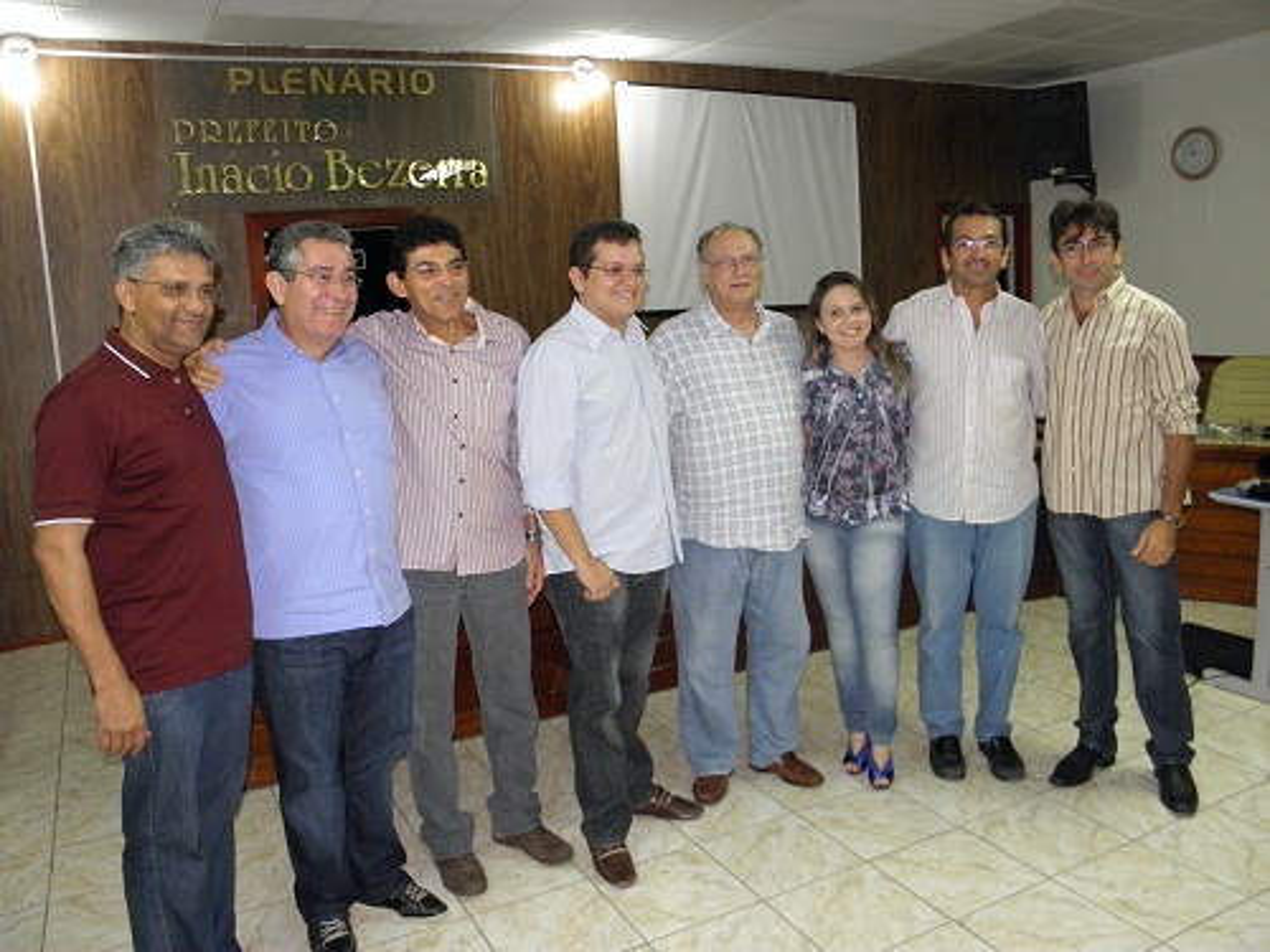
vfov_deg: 49.7
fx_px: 1027
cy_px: 476
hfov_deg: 63.4
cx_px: 635
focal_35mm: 28
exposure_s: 1/30
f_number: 3.5
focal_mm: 5
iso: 250
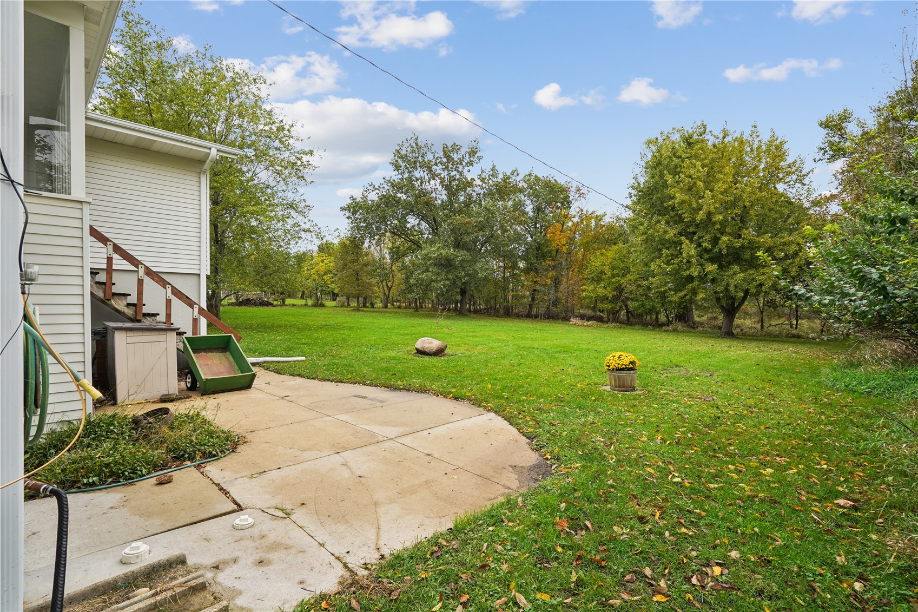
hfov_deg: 96.7
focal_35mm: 16
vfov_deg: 73.7
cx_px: 459
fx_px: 408
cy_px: 306
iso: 400
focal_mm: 16
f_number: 9
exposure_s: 1/125
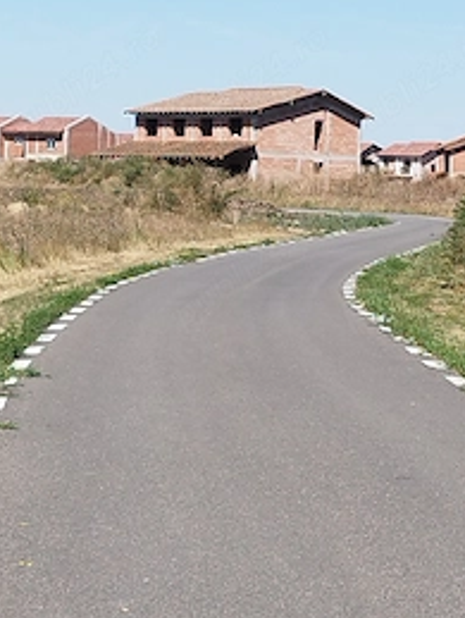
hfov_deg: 38.0
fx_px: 661
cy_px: 308
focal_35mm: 37
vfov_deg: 50.1
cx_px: 334
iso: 50
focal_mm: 5.89
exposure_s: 1/886
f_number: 1.89
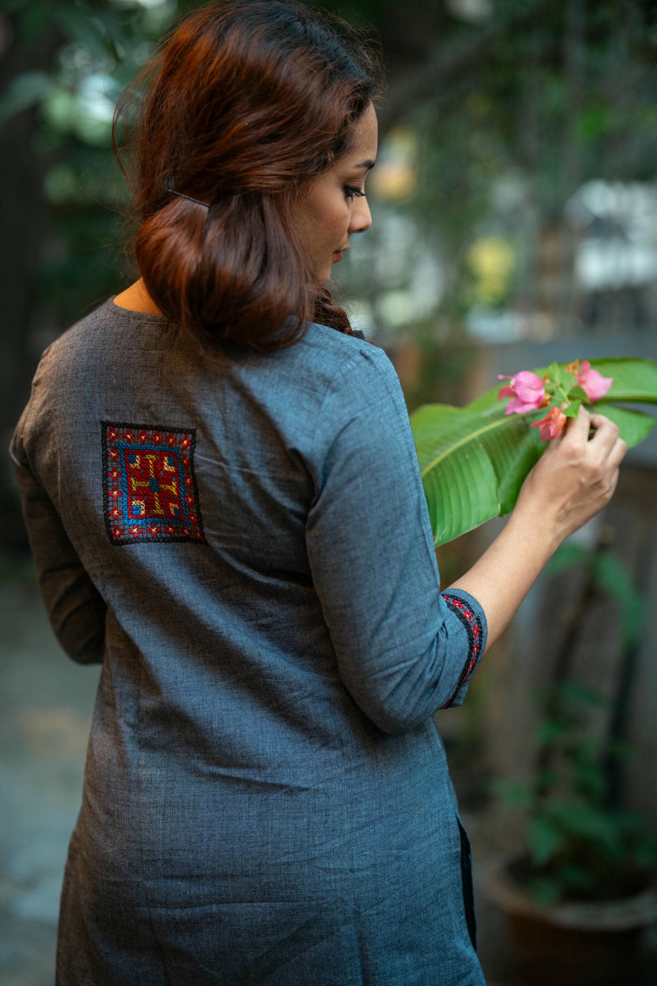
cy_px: 493
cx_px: 328
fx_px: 1369
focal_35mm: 50
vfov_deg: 39.6
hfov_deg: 27.0
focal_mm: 50
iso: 500
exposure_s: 1/100
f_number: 1.6
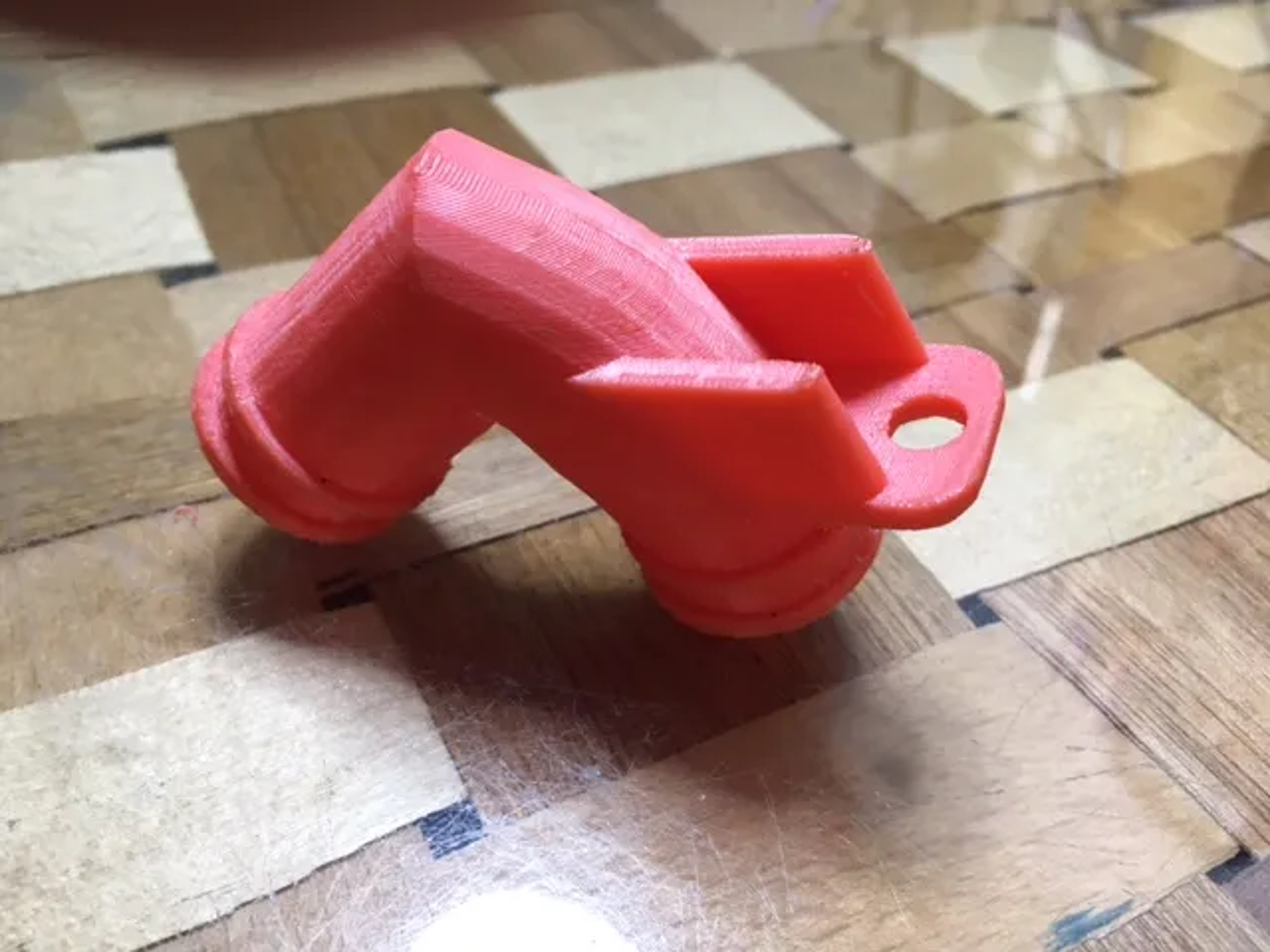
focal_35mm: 29
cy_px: 476
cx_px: 635
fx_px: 1064
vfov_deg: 48.2
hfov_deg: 61.7
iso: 100
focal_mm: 4.15
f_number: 2.2
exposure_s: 1/33
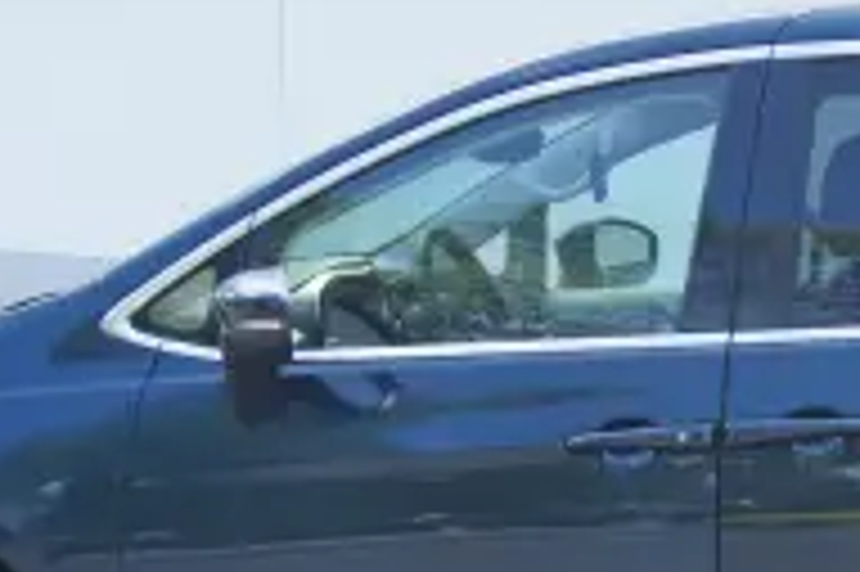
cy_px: 513
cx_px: 919
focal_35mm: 131
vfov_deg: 10.4
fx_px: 3127
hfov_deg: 15.3
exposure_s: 1/80
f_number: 5.6
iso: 100
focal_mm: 26
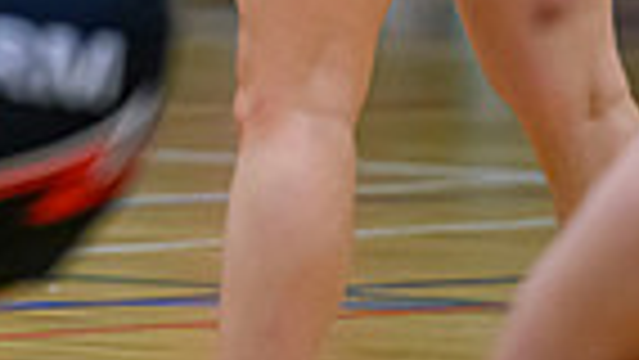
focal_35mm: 997
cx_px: -321
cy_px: -594
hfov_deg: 2.2
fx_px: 16899
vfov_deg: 1.2
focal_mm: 200
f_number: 2.8
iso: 5000
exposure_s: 1/1000
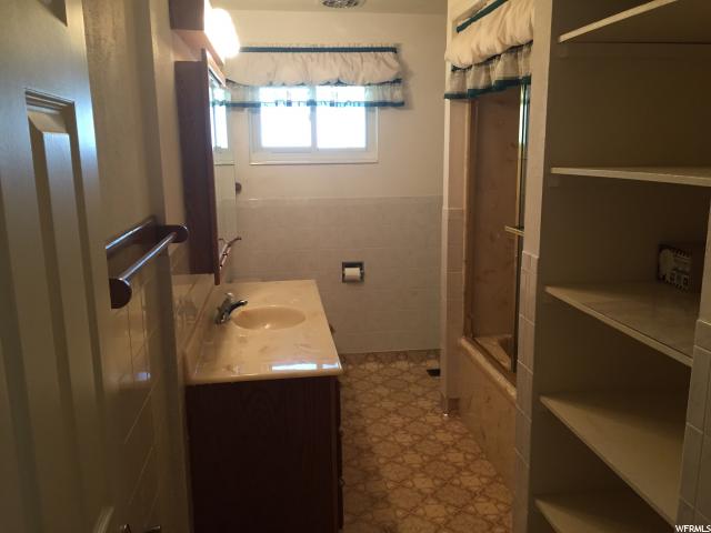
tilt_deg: -10.5
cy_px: 266
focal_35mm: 29
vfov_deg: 48.2
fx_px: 596
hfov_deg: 61.7
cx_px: 356
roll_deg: +1.9
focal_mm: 4.15
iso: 125
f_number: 2.2
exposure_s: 1/30
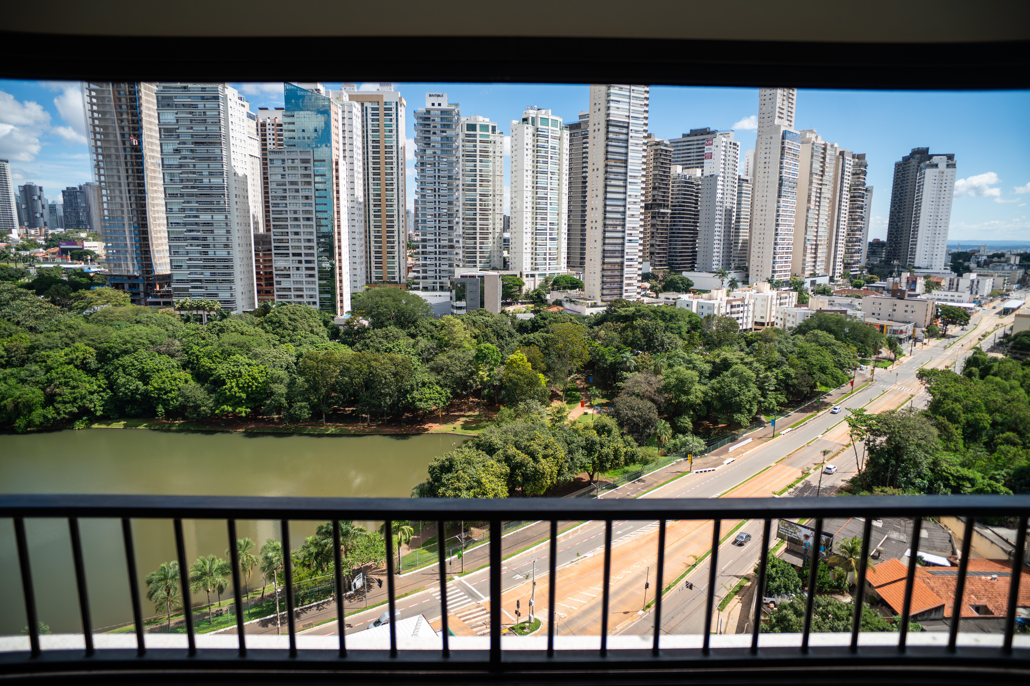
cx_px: 515
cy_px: 343
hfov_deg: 84.0
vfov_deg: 61.9
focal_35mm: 20
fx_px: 572
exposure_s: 1/4000
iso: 250
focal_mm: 20
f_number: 2.8
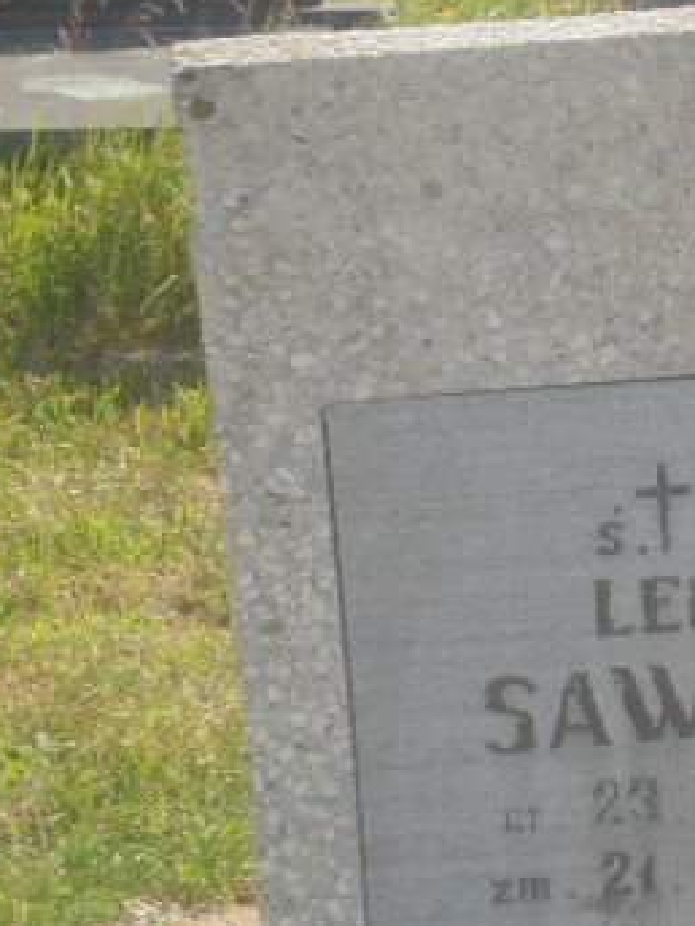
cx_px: 614
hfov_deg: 12.4
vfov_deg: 16.5
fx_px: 3186
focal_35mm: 119
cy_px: 533
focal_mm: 11.5
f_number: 5.6
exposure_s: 1/200
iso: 100
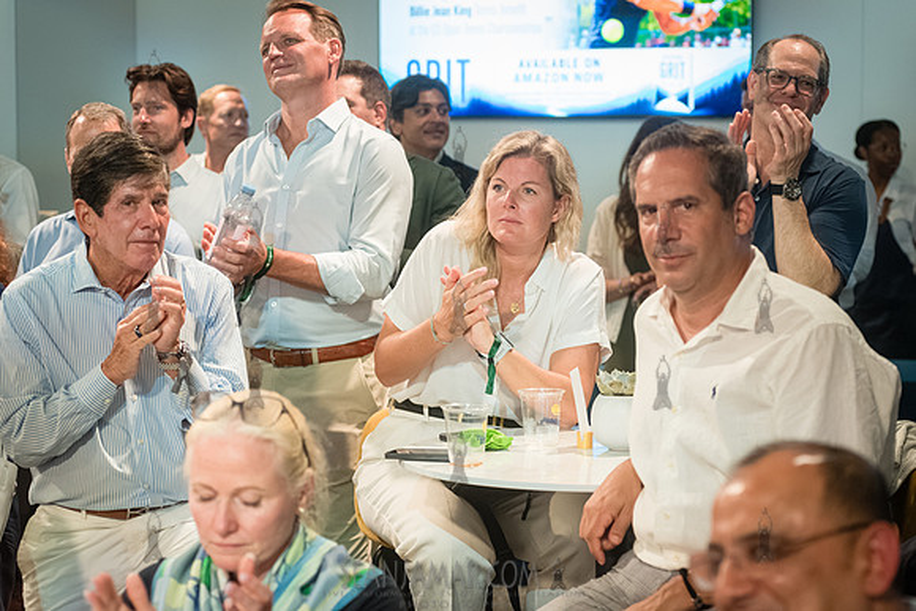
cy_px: 306
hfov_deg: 25.4
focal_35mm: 80
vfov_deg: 17.1
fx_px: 2036
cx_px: 458
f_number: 4
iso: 6400
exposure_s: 1/250
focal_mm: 80
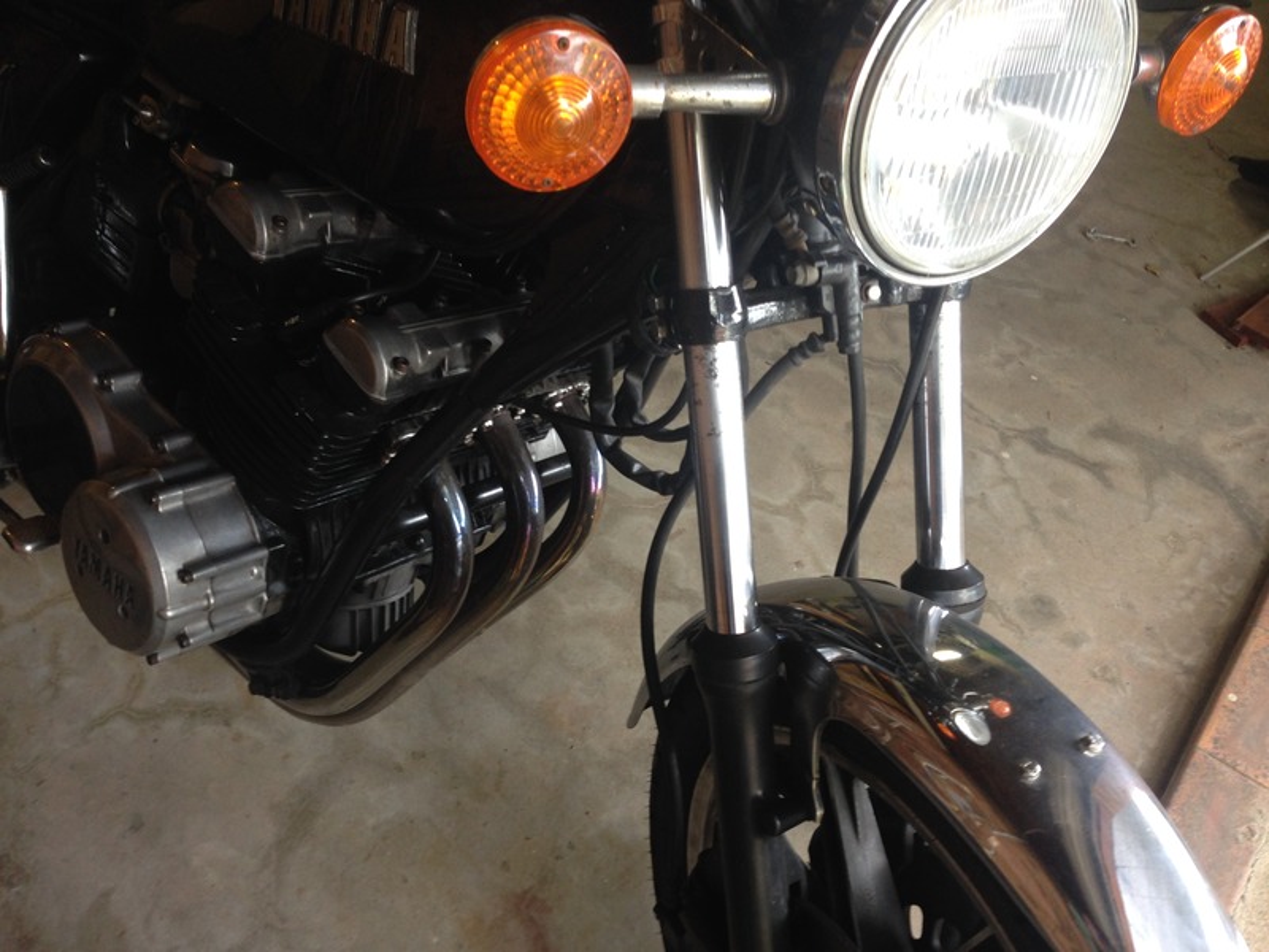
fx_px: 1210
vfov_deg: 42.9
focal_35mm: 33
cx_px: 634
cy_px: 476
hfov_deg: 55.4
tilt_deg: -48.0
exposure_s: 1/20
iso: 80
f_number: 2.4
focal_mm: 4.12
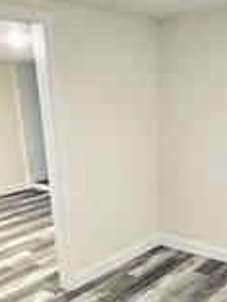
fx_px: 350
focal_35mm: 40
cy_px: 244
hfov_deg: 35.9
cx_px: 124
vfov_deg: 44.4
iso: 320
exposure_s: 1/60
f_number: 2.2
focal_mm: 1.74
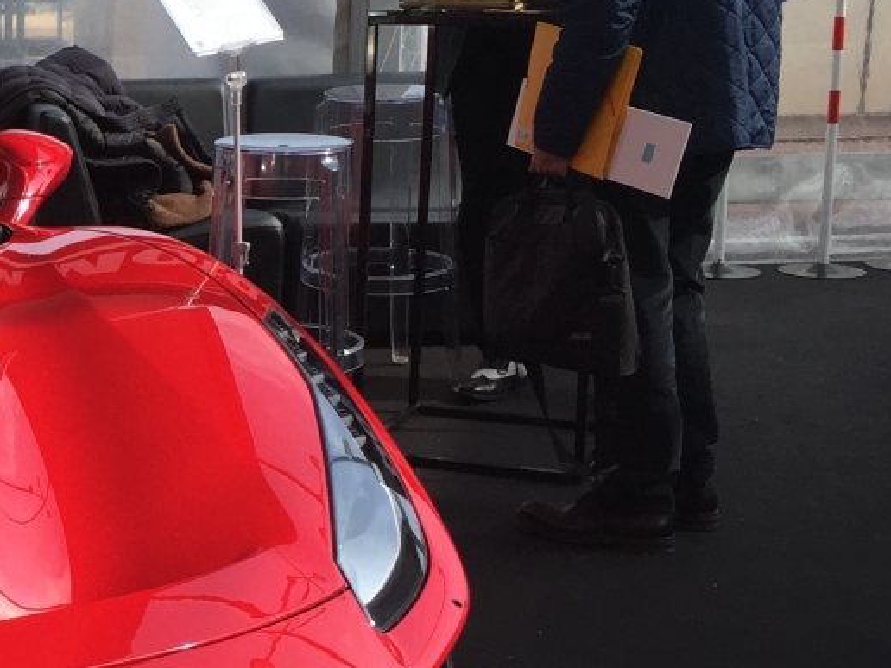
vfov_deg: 16.4
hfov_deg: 19.6
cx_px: -347
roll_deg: +0.7
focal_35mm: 90
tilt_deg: -14.0
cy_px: 406
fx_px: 2317
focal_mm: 4.15
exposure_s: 1/1041
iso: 32
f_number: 2.2
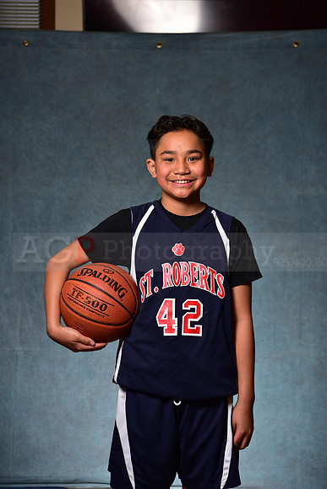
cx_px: 164
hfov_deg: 19.5
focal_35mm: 70
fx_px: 953
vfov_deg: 28.8
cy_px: 244
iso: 100
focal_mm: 70
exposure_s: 1/200
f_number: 5
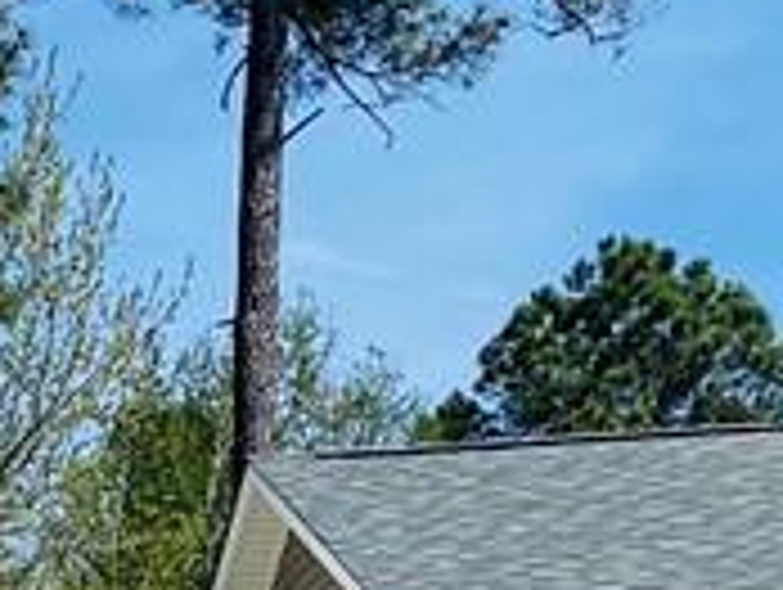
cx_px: -1161
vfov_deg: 8.7
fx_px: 3466
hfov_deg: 10.8
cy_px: 1522
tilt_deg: -1.0
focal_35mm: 153
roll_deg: +0.3
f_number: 1.8
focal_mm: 4.25
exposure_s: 1/5025
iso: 32
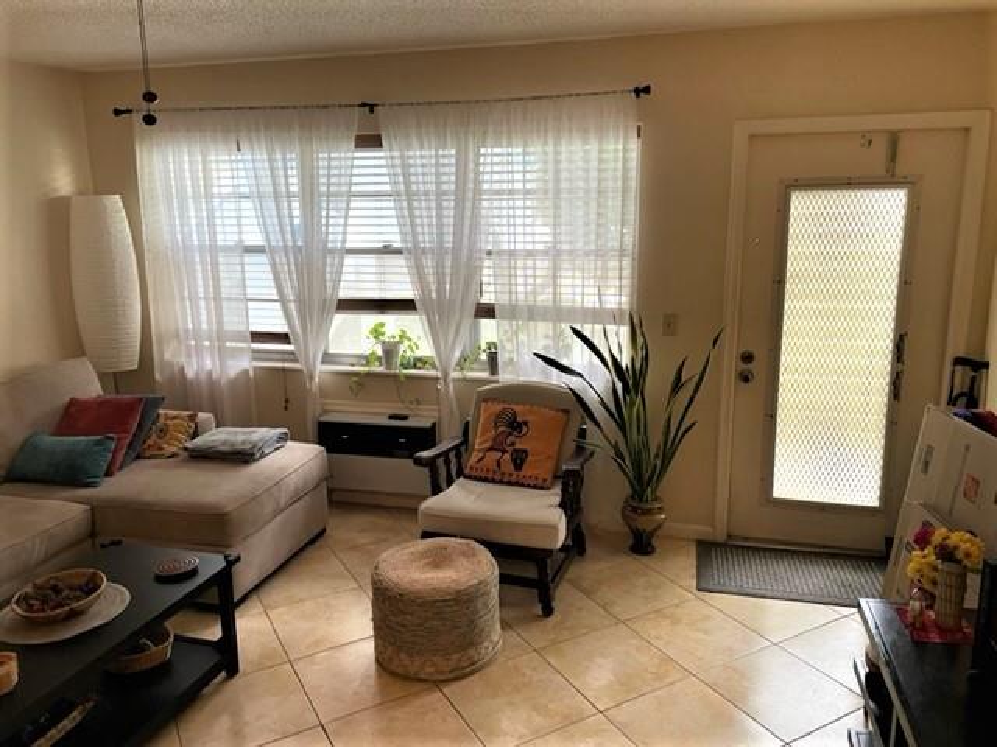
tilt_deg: -12.3
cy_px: 374
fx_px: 749
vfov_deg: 53.1
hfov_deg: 67.3
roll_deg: -0.7
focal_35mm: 26
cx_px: 498
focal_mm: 4.2
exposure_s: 1/60
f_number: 1.6
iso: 100
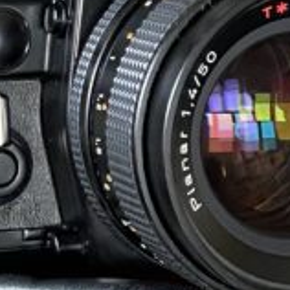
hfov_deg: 5.9
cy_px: -68
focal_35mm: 297
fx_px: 2815
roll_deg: -0.1
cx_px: 257
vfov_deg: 5.9
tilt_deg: -23.2
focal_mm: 6
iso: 250
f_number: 2
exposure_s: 1/60
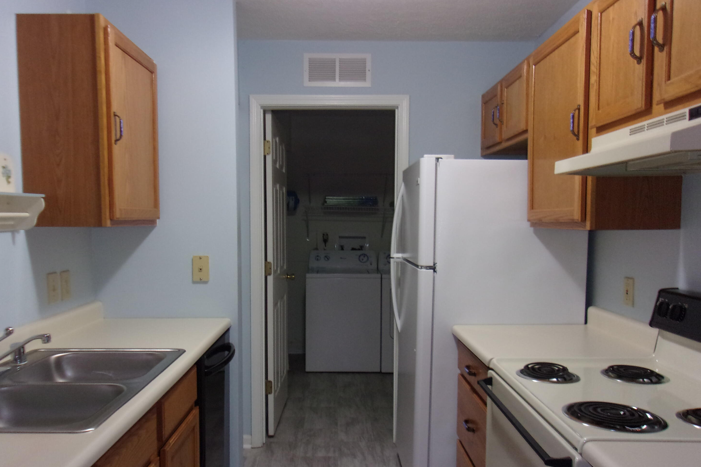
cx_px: 345
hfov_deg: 63.7
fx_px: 565
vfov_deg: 44.9
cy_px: 254
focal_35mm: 29
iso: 200
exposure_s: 1/34
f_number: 3
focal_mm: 4.9
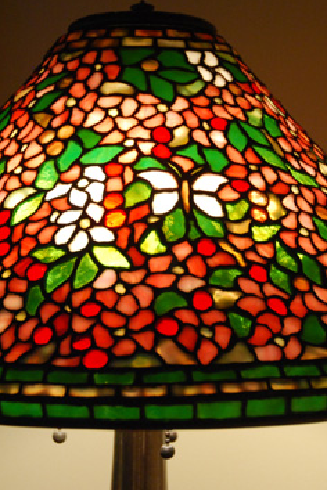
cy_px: 228
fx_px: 1074
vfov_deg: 25.7
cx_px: 166
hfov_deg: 17.3
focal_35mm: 79
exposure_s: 1/30
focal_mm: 31
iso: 900
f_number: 4.5
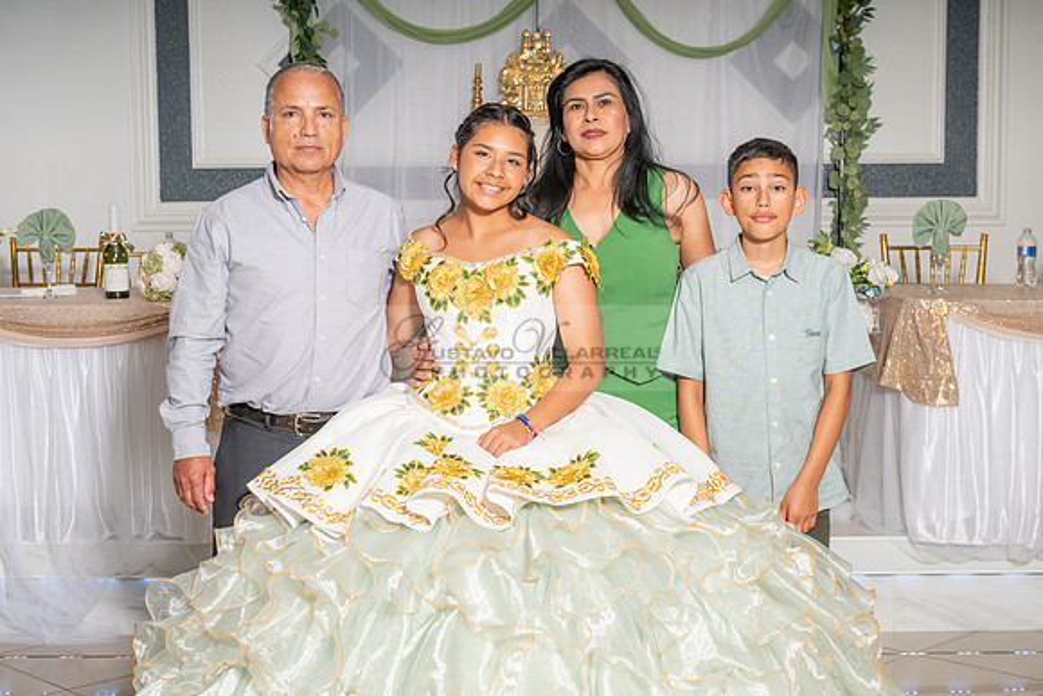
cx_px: 522
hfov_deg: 34.5
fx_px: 1681
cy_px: 348
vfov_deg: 23.4
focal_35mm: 58
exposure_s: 1/200
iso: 200
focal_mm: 58
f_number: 6.3
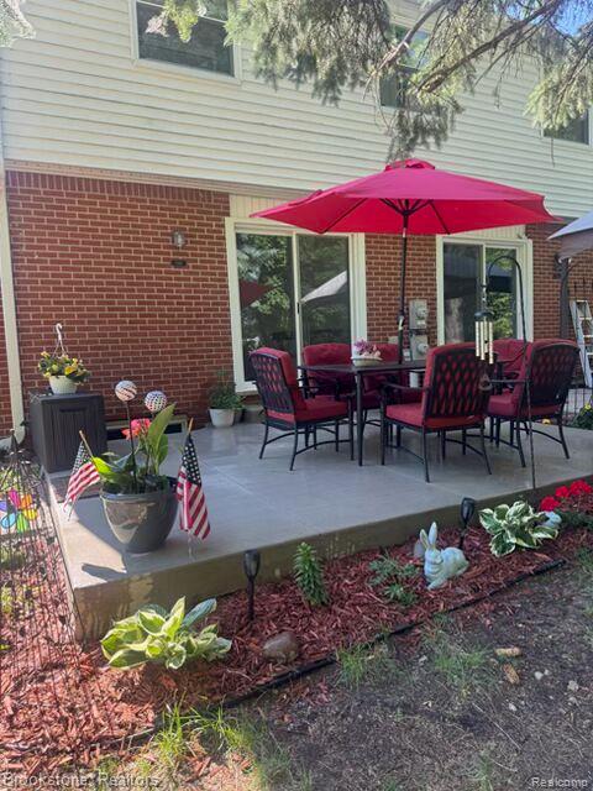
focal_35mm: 24
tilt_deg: -4.2
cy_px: 396
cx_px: 296
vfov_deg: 71.6
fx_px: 548
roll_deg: +2.8
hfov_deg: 56.8
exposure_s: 1/402
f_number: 1.78
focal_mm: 6.76
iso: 80
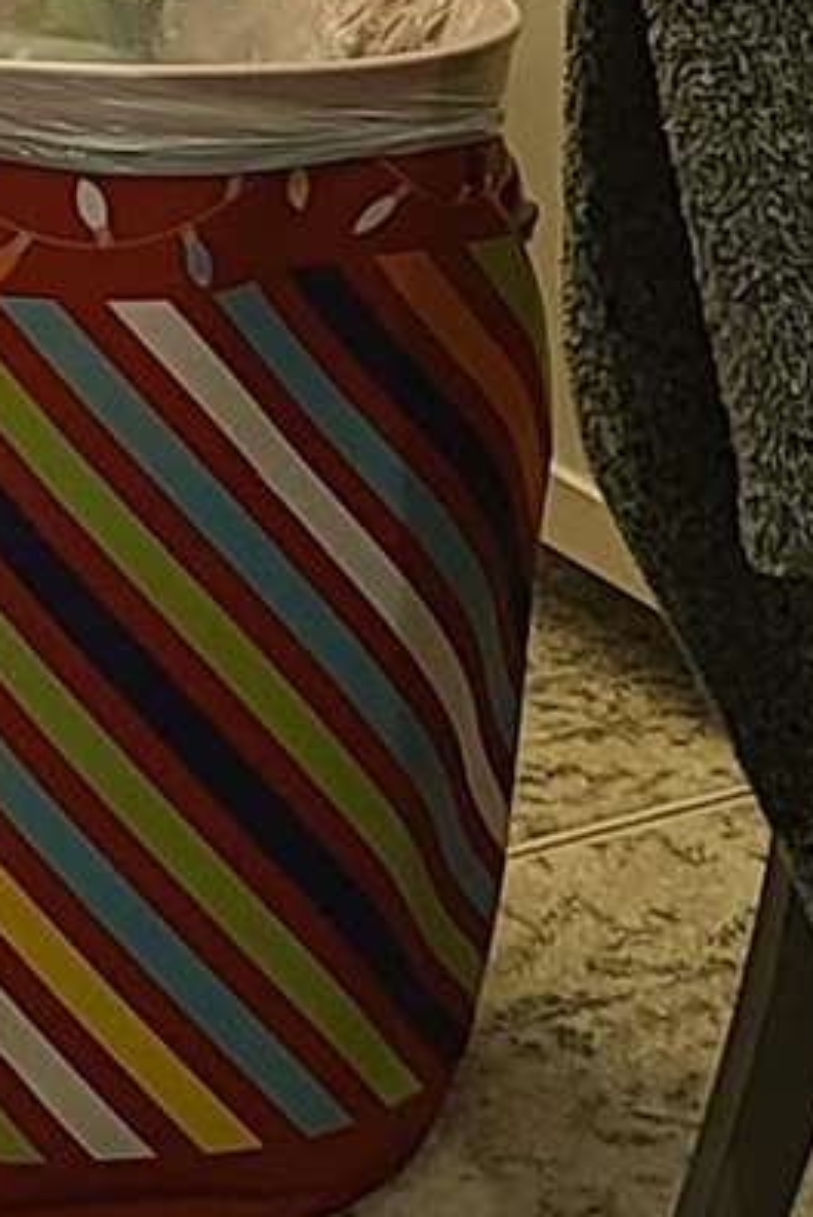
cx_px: -231
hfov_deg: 6.8
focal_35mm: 202
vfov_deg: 9.5
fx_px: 6830
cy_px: -1272
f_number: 1.8
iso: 100
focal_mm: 7
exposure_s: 1/60
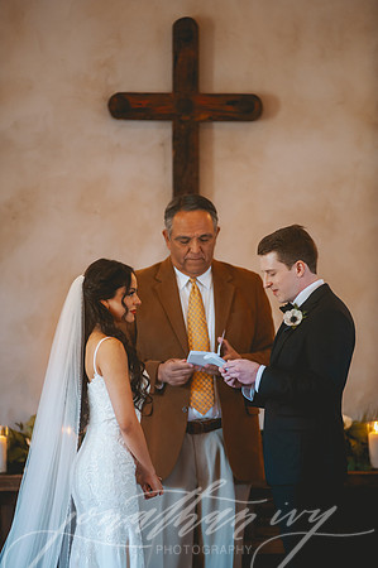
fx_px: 4736
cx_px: 189
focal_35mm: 300
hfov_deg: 4.6
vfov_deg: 6.9
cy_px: 284
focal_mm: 300
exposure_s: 1/80
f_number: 2.8
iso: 800
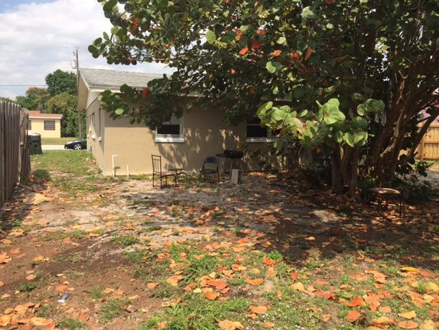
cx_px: 220
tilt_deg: -5.8
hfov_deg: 61.7
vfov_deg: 48.2
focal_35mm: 29
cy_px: 165
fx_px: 368
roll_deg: -1.5
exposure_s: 1/1364
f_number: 2.2
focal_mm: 4.15
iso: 32
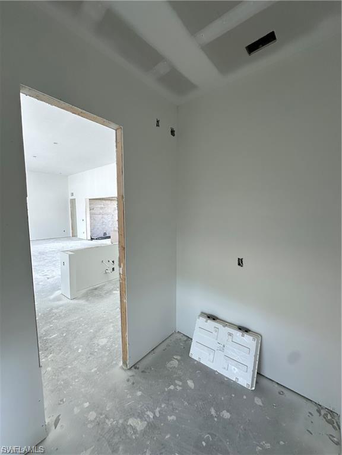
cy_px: 228
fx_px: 184
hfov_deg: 85.7
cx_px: 171
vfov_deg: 102.1
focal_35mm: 14
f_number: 2.2
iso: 40
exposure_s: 1/132
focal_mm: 2.22
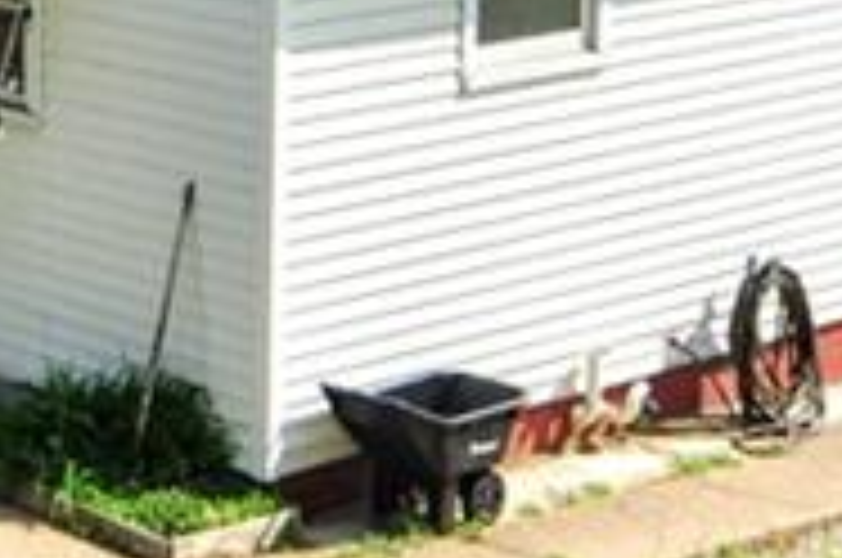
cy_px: -245
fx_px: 2685
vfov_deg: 11.4
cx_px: -441
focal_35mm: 115
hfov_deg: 16.2
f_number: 8
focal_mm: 14
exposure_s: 1/400
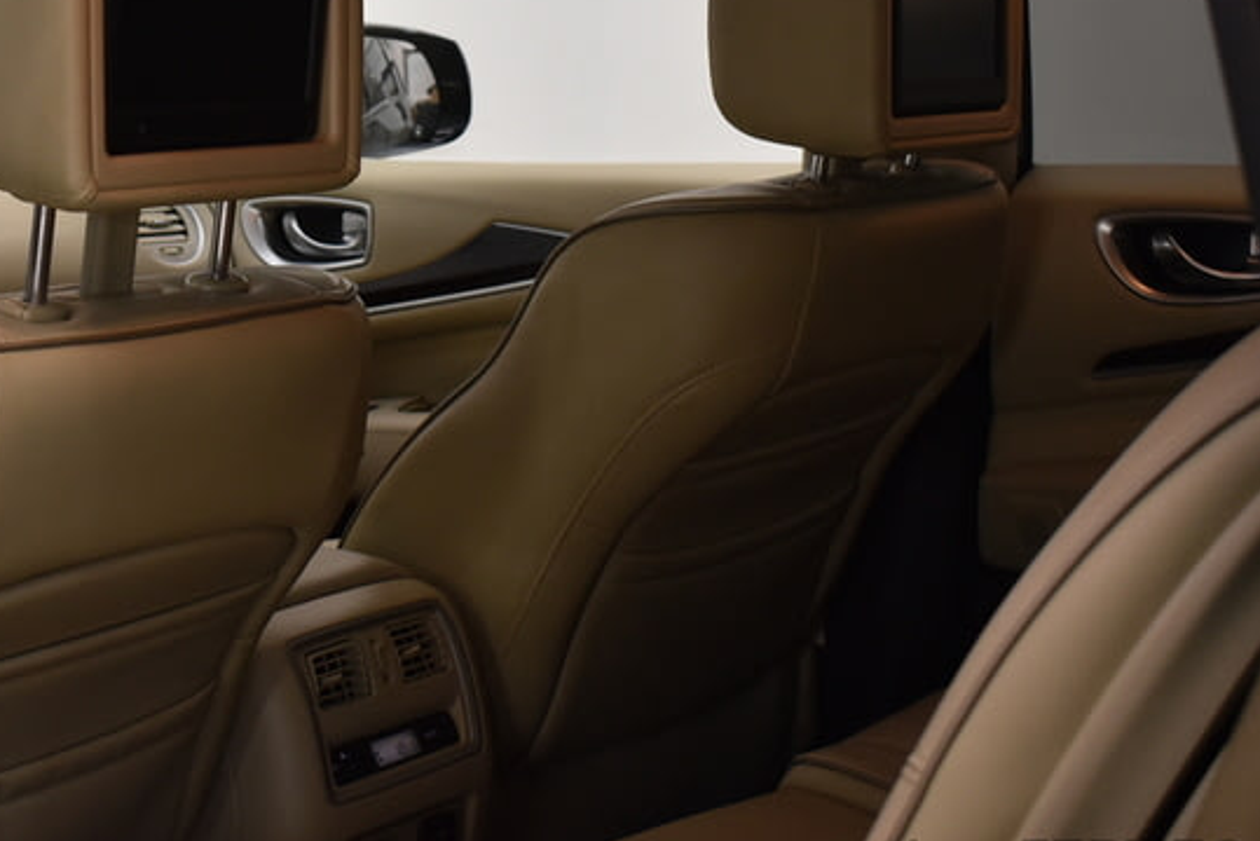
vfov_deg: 18.6
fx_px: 2550
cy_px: 201
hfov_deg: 27.1
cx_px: 215
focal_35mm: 73
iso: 800
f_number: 4.2
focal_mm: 29
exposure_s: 1/50
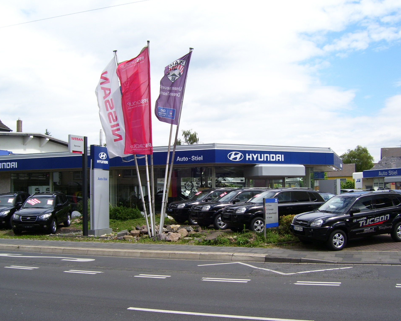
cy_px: 160
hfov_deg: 46.8
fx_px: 463
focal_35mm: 39
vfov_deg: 38.2
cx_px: 187
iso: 80
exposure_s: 1/350
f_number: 4.8
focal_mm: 6
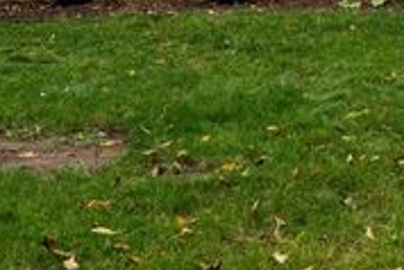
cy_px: -174
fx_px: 1033
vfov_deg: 13.7
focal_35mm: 92
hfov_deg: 18.2
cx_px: 695
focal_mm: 16
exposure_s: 1/160
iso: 125
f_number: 4
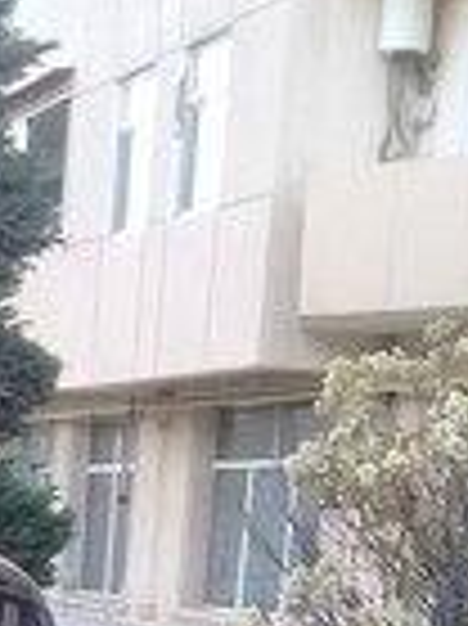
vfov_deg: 15.8
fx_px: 2004
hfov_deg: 12.9
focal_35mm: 111
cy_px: 1022
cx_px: -148
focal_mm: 3.3
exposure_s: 1/100
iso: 64
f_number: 2.2
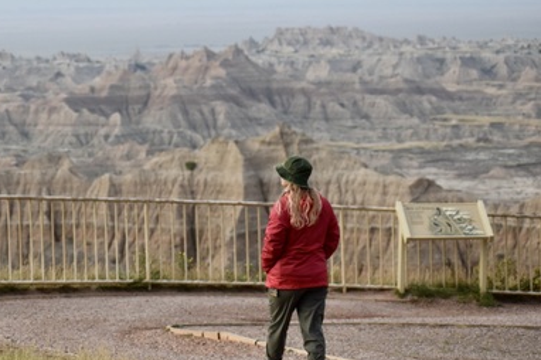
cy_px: 167
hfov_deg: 13.3
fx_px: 2312
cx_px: 152
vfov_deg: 8.9
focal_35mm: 154
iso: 500
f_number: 4.5
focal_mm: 70
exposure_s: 1/500
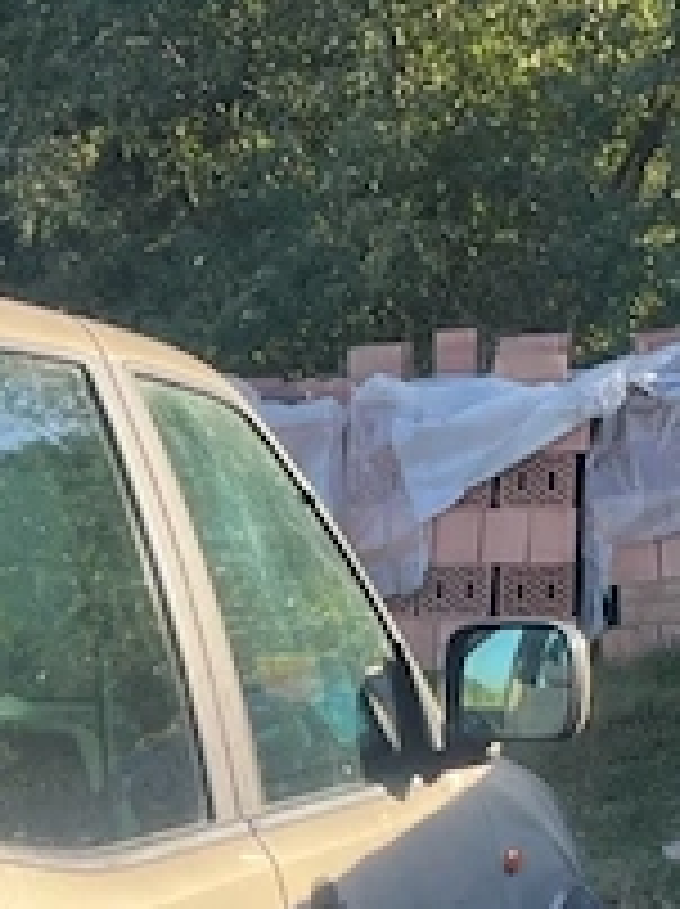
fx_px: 2704
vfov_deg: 18.5
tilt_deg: -9.3
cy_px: 945
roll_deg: +2.4
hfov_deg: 13.1
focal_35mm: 103
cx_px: -486
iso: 32
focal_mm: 4.2
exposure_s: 1/1052
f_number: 1.6
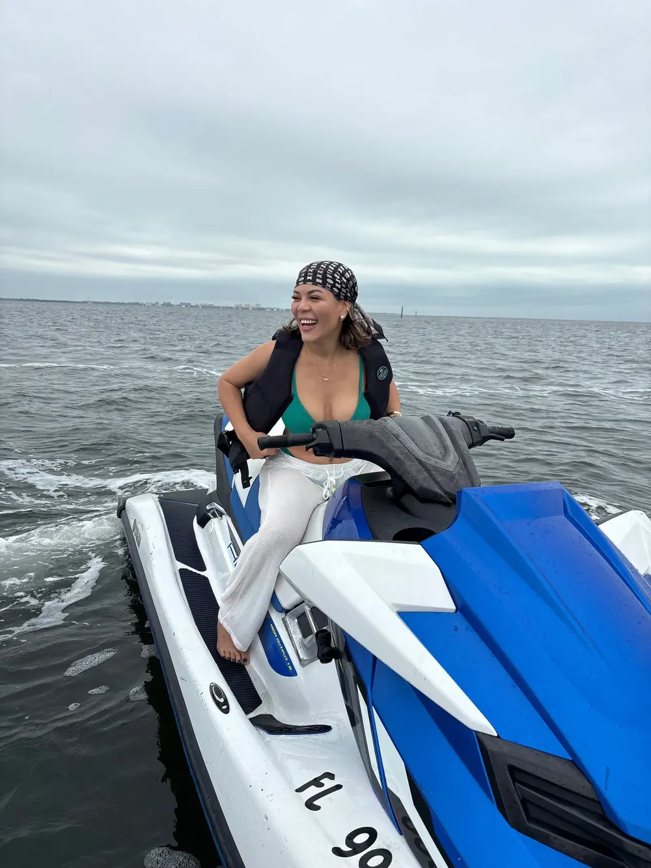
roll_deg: +0.0
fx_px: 652
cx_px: 326
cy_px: 434
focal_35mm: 26
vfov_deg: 67.3
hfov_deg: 53.1
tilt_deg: -11.9
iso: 50
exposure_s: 1/2451
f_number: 1.6
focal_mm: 5.96
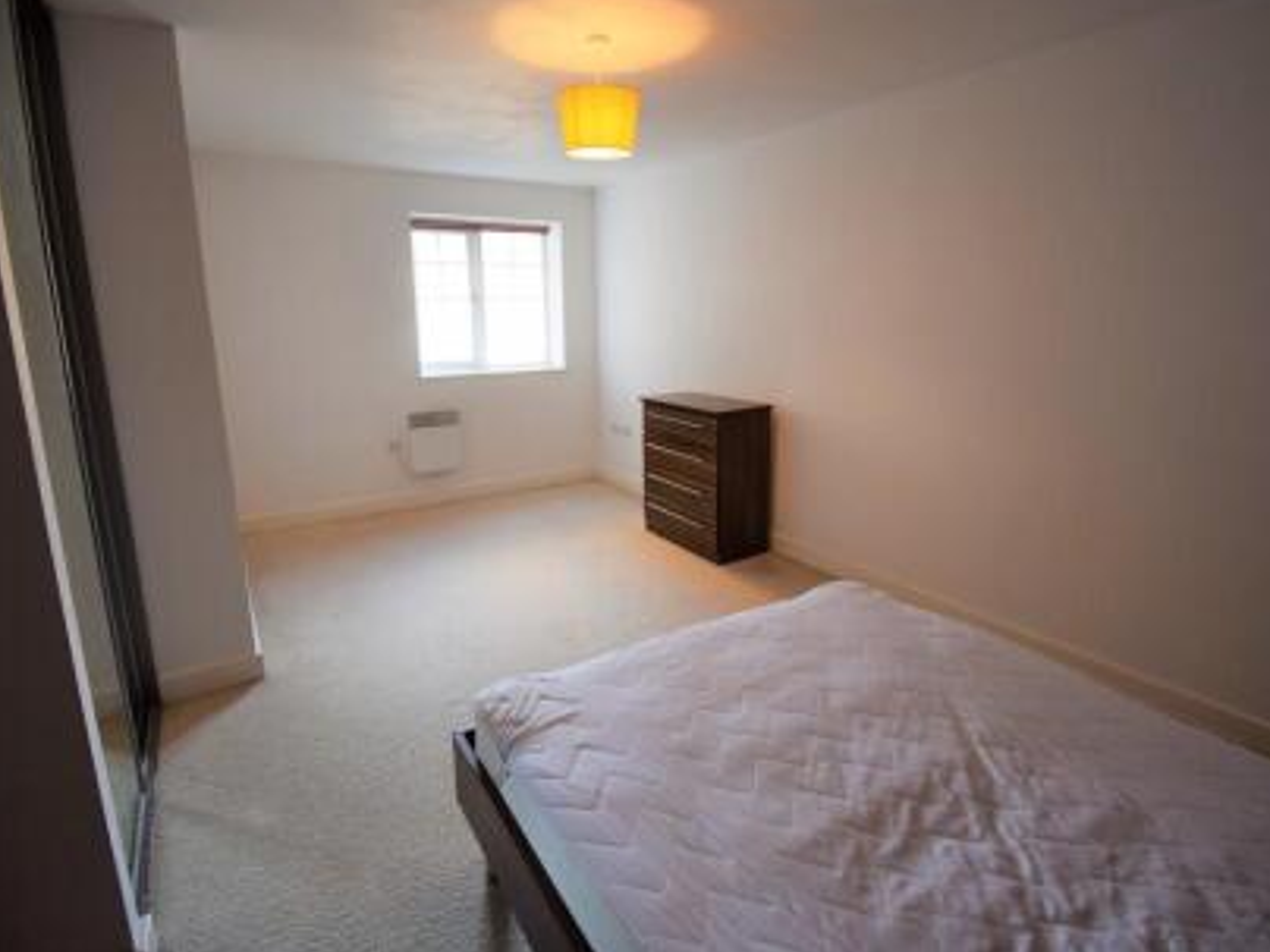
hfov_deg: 91.0
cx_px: 610
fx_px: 624
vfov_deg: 74.7
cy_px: 457
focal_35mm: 17
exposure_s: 1/60
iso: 400
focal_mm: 10
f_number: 4.5
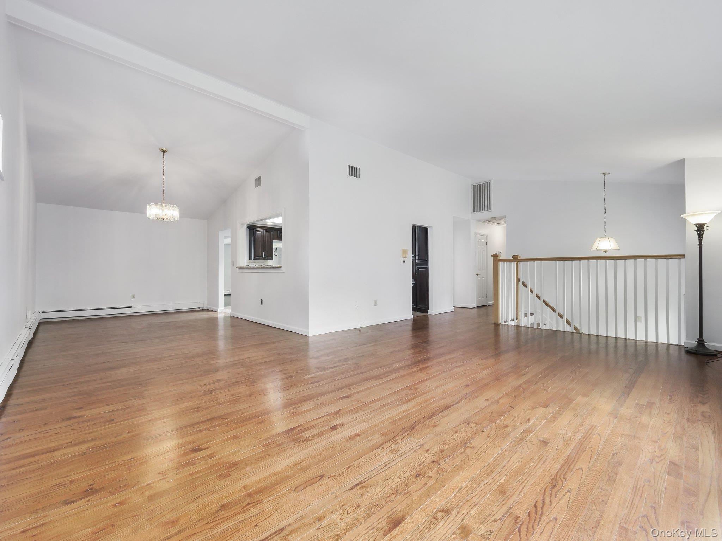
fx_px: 292
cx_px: 361
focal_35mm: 14
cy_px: 270
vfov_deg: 85.7
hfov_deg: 102.1
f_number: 8
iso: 400
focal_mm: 7
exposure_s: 1/1.3
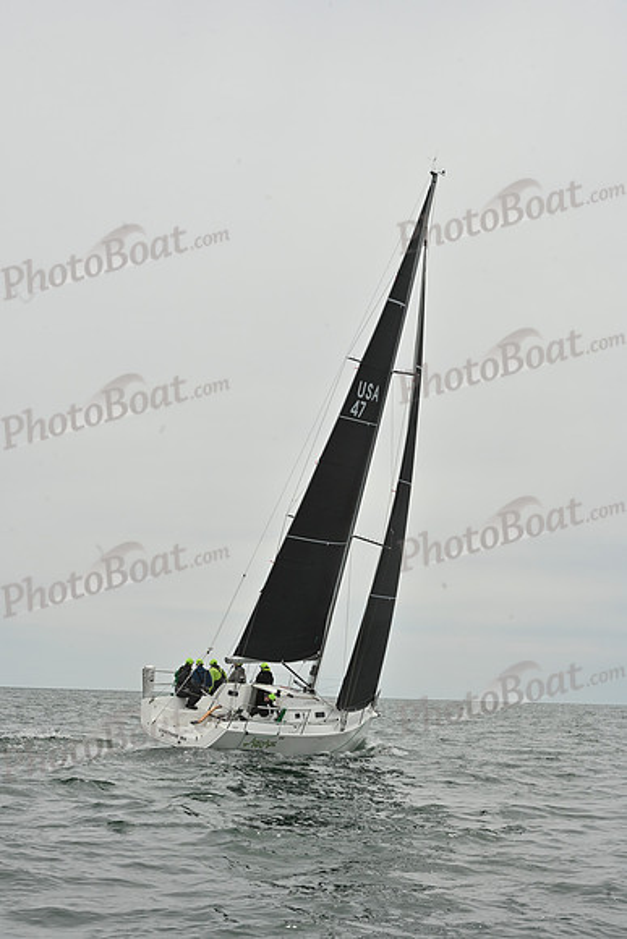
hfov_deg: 19.5
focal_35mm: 70
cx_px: 314
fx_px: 1828
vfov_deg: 28.8
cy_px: 470
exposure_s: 1/800
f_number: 11
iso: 320
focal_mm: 70
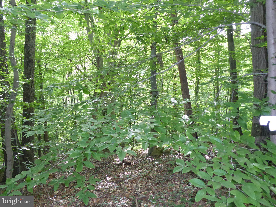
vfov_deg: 48.2
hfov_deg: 61.7
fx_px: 231
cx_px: 138
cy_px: 104
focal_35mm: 29
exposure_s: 1/125
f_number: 3.5
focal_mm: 5
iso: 1000
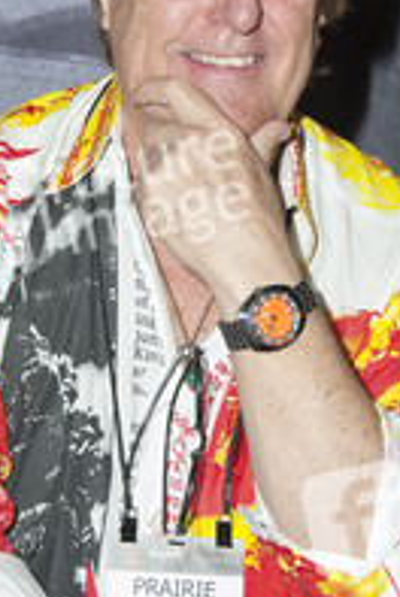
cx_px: 183
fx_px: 1212
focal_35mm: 73
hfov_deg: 18.7
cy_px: 355
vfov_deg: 27.6
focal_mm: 36
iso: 500
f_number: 6.3
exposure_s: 1/320
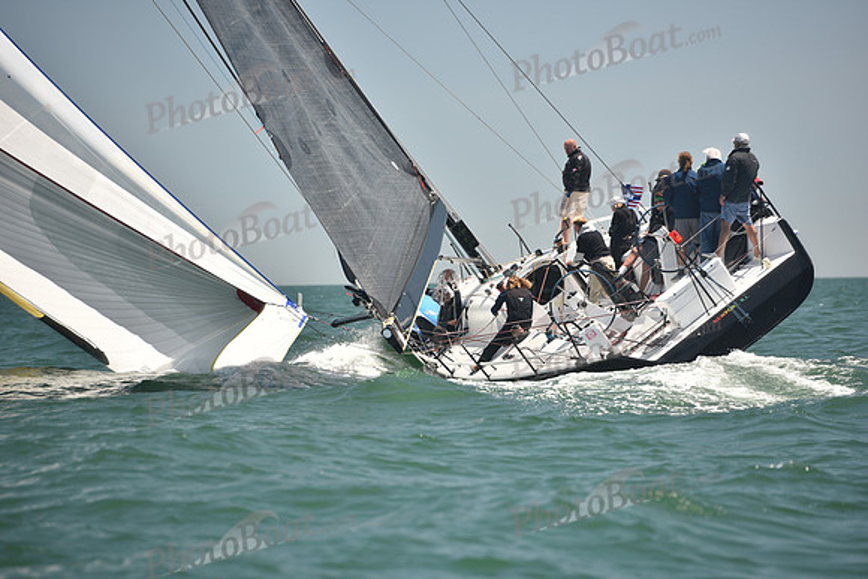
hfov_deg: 10.3
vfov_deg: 6.9
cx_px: 434
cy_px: 290
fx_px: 4823
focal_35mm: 200
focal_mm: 200
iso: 250
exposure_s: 1/800
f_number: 4.5
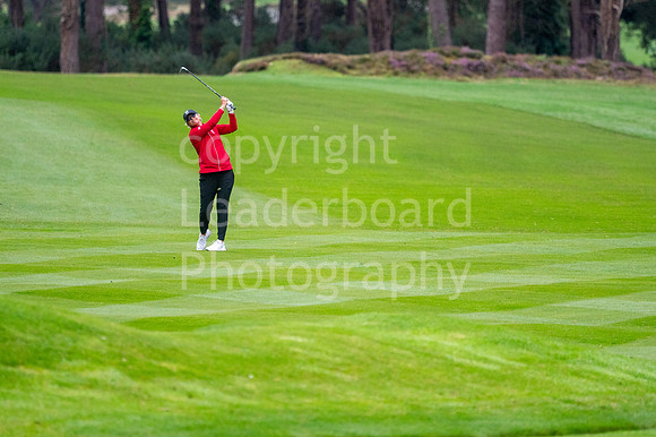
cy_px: 218
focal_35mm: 450
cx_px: 328
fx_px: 8195
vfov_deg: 3.1
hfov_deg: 4.6
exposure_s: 1/2000
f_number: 4
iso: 640
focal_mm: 300
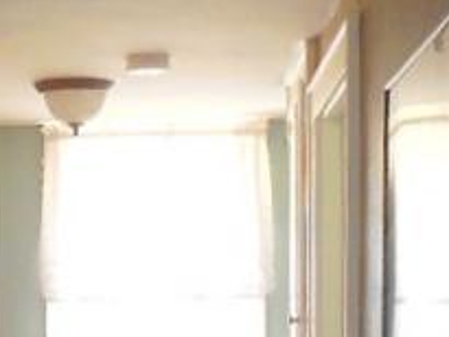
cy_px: 486
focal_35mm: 125
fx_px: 1622
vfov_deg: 11.4
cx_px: 175
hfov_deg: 15.7
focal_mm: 4.5
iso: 400
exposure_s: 1/25
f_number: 3.7
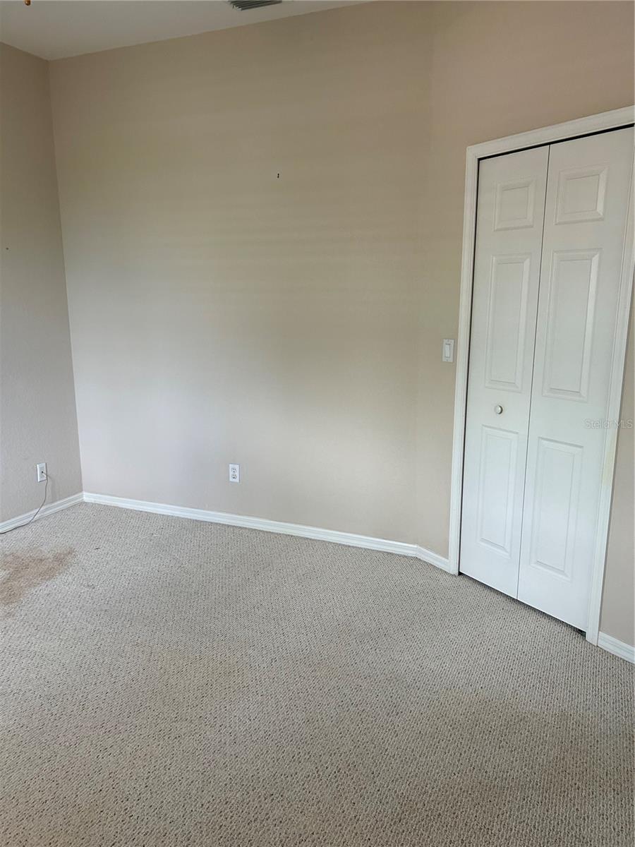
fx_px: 636
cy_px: 424
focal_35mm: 26
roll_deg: +0.5
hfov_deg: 53.1
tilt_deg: -10.6
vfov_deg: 67.3
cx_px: 318
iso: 125
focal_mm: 5.7
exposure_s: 1/121
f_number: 1.5
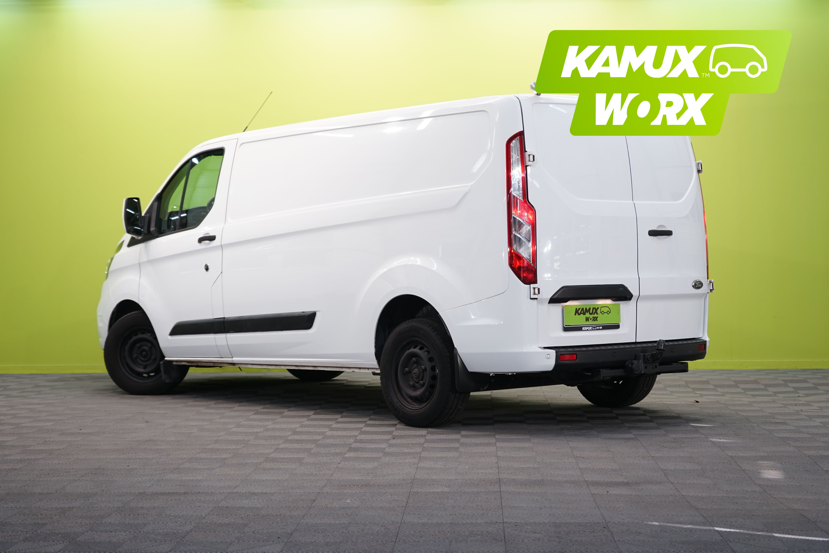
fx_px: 1497
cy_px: 276
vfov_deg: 20.9
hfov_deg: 31.0
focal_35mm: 65
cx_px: 414
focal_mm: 65
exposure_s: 1/30
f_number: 5.6
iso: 400
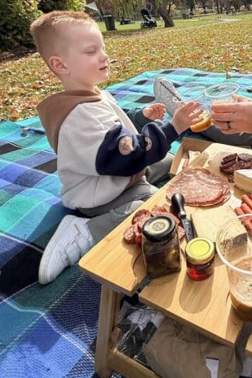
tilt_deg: -21.4
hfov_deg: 43.4
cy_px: 113
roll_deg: +2.4
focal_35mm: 27
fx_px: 283
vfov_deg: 64.8
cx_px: 231
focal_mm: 2.22
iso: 64
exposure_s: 1/2165
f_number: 2.2
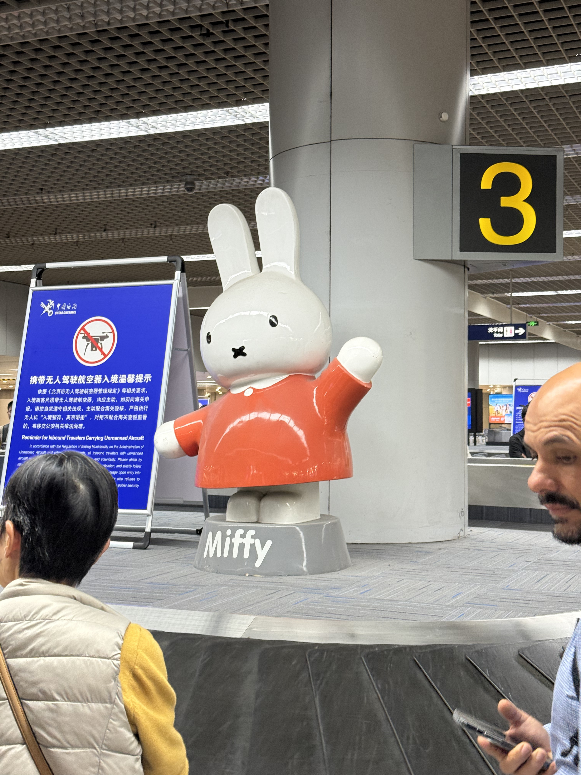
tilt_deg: +2.4
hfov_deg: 30.3
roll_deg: -0.2
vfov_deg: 39.7
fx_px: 1074
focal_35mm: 48
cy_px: 388
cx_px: 290
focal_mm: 6.76
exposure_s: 1/50
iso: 125
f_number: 1.78
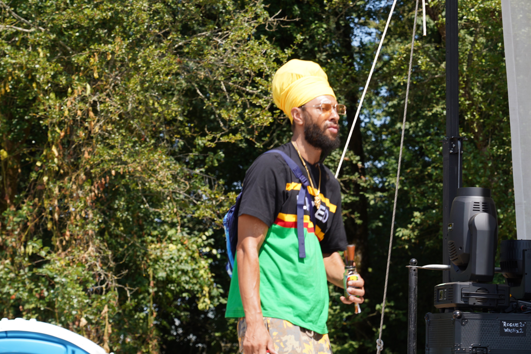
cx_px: 266
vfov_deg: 13.0
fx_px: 1549
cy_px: 177
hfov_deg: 19.5
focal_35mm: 105
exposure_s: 1/200
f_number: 6.3
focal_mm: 105
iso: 100
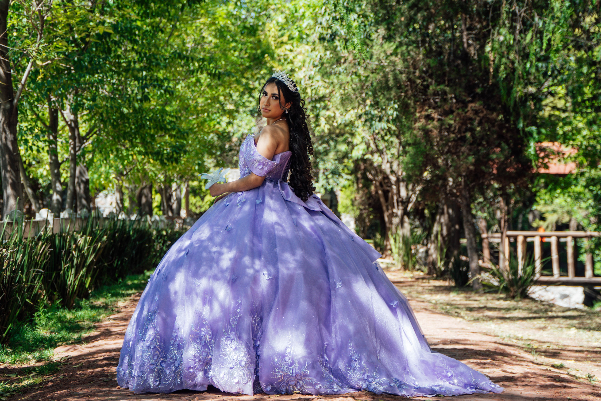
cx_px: 305
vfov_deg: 12.5
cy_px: 200
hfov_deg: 18.6
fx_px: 1834
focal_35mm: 110
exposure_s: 1/250
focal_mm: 68
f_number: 4
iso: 100
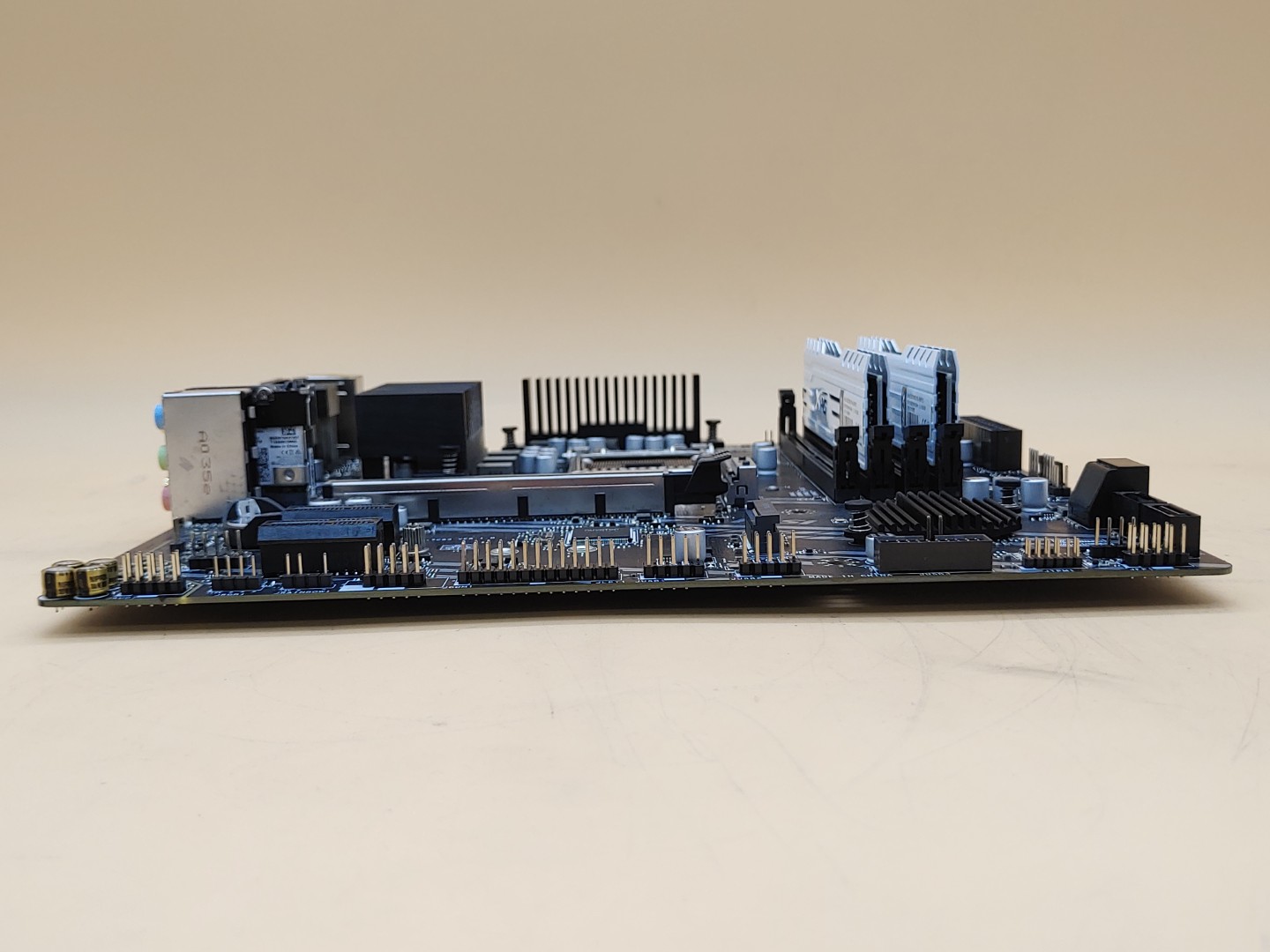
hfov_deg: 51.4
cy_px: 476
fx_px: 1321
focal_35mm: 36
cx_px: 635
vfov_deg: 39.7
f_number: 1.8
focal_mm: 4.36
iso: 50
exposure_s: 1/130
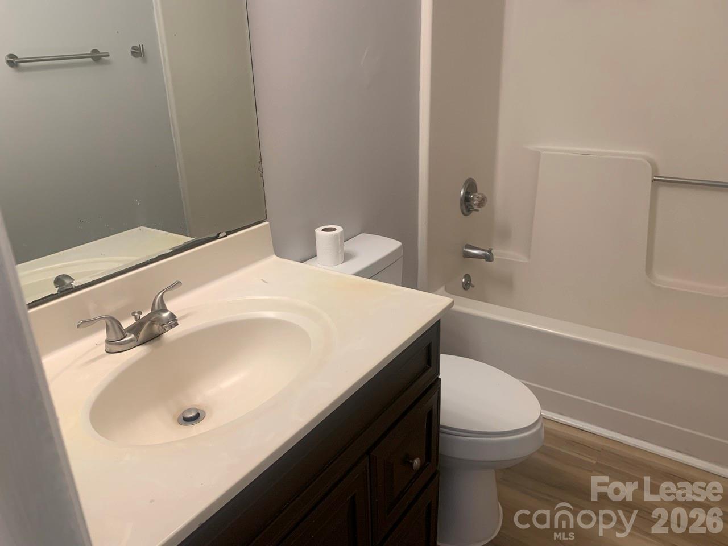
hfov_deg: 67.3
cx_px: 364
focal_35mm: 26
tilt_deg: -22.3
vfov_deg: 53.1
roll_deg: +1.7
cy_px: 273
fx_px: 547
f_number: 1.8
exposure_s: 1/60
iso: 80
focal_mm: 4.25
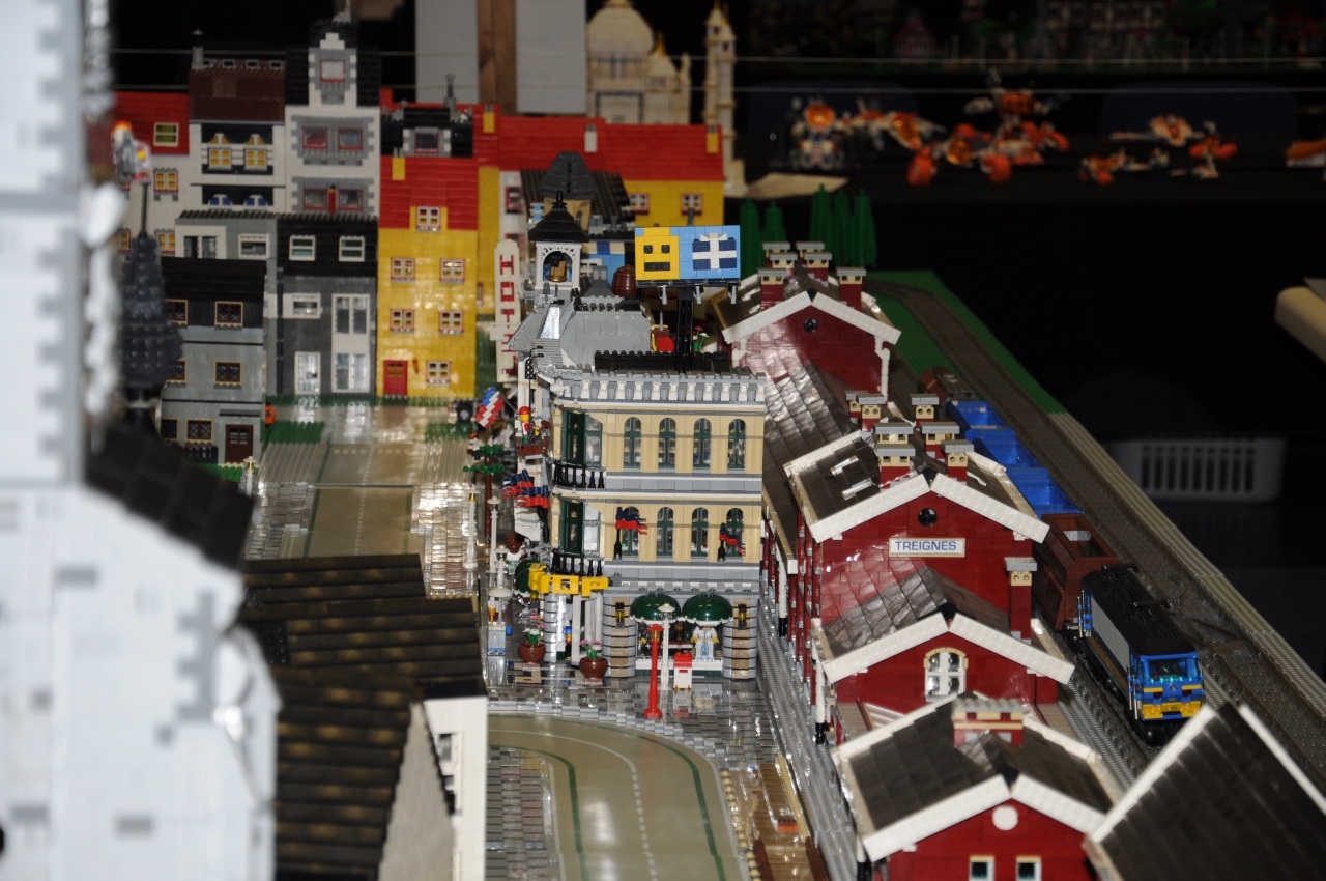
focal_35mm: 105
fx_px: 3863
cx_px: 663
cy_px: 440
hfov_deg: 19.5
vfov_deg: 13.0
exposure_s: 1/40
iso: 200
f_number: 5.3
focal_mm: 70
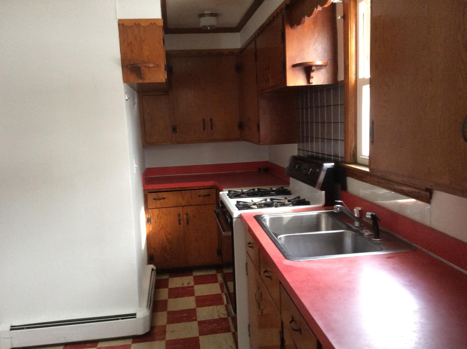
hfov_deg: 56.9
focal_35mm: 32
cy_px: 174
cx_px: 234
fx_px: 431
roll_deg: +3.4
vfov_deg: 44.1
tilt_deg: -6.9
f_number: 2.4
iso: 160
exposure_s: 1/24
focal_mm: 3.3
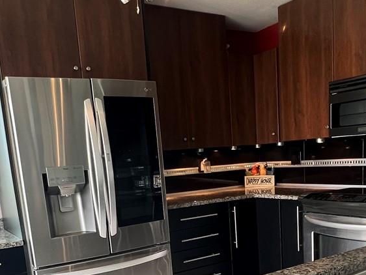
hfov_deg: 50.1
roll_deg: +4.0
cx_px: 197
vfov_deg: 36.9
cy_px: 233
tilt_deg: -11.3
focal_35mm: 37
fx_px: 391
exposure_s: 1/120
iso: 200
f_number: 1.8
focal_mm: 1.57
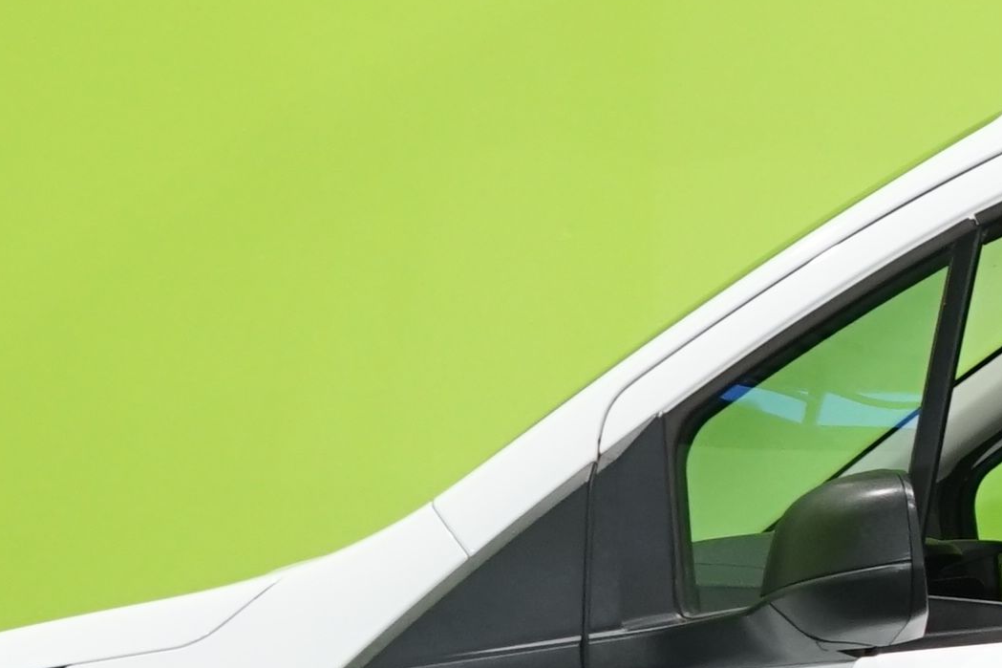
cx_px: 1832
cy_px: 479
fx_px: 5732
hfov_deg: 9.5
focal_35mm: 206
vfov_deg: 6.7
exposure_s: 1/30
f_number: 5.6
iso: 800
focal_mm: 36
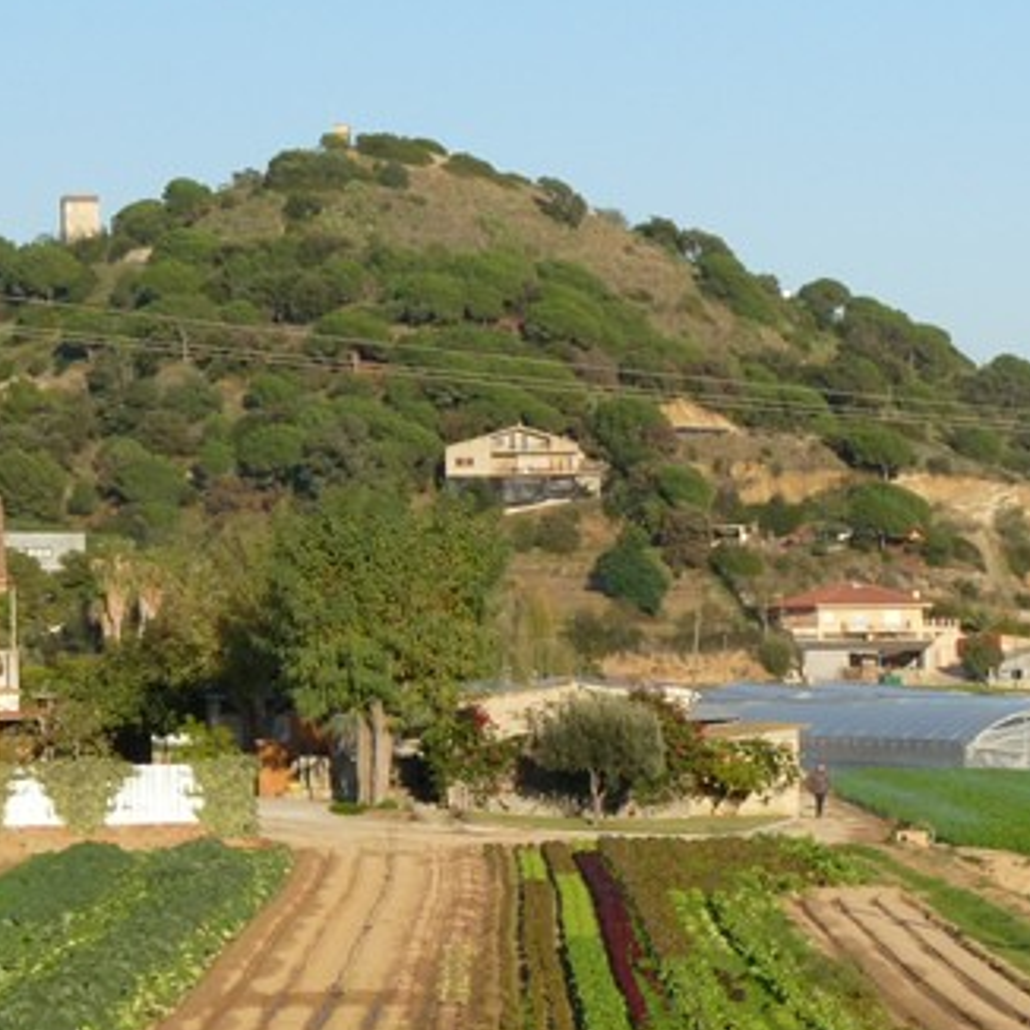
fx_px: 5689
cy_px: 856
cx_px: 626
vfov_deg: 10.3
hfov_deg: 10.3
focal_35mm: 169
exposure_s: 1/320
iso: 100
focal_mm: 13.8
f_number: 5.6
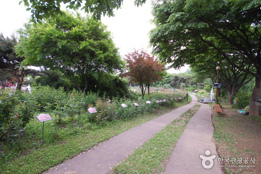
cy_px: 87
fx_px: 109
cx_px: 130
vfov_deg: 77.2
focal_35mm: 15
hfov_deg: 100.4
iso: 320
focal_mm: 10
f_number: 5.6
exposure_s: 1/125
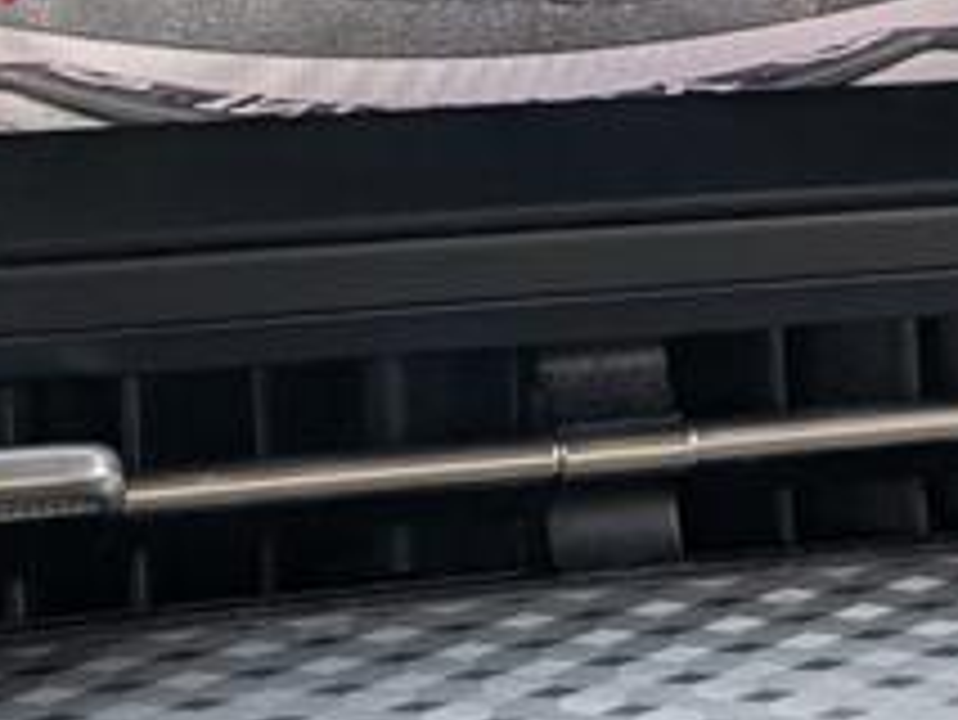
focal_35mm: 147
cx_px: 517
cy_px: -266
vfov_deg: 9.9
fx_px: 4071
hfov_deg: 13.4
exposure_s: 1/135
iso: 24
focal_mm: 6.9
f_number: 1.68
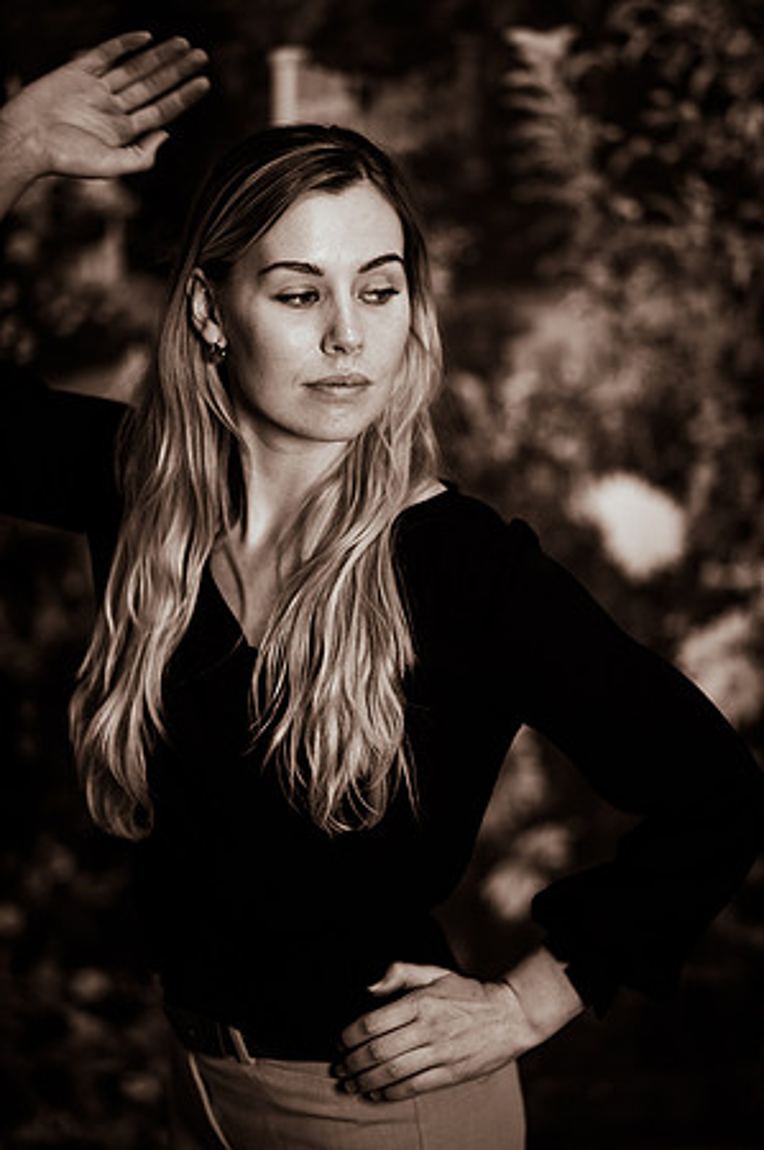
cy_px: 575
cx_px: 382
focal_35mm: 105
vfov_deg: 19.5
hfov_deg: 13.0
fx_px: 3350
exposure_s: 1/250
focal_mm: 105
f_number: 2
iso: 100
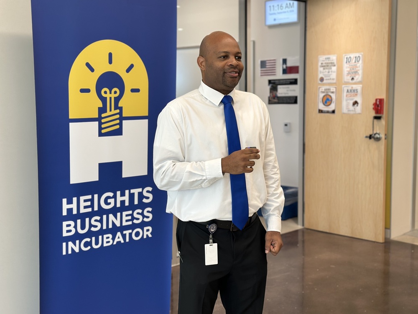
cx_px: 209
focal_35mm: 48
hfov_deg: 39.7
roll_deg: +1.4
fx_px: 580
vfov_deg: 30.3
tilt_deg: -6.8
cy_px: 157
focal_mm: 6.86
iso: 125
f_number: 1.78
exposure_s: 1/120
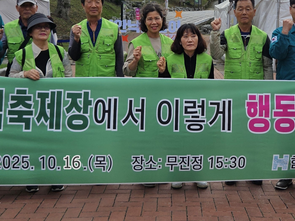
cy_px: 60
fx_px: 562
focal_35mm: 66
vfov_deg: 22.1
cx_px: 206
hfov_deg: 29.1
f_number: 1.8
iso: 25
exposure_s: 1/1325
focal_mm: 5.4
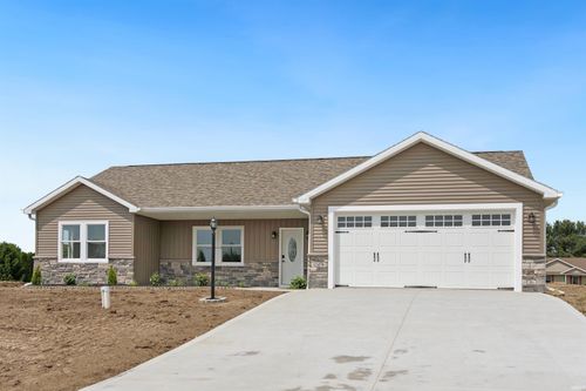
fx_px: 553
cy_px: 196
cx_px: 293
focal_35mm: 34
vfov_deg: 38.9
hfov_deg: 55.8
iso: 100
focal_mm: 34
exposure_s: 1/6400
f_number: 2.8
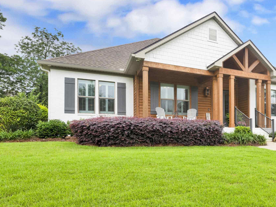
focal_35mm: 28
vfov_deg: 49.3
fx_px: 223
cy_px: 129
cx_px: 239
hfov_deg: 56.4
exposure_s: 1/200
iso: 400
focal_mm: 16
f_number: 11
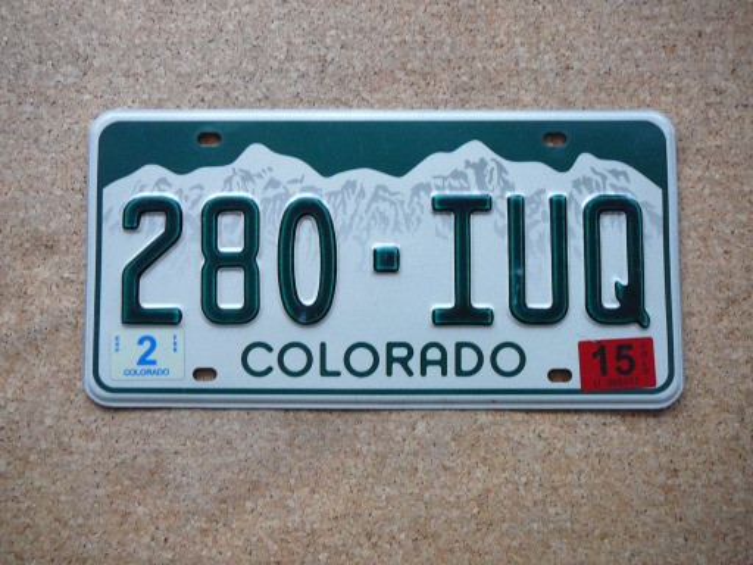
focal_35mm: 35
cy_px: 282
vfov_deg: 40.7
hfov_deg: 52.6
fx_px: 761
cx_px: 376
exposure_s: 1/15
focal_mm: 5.2
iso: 200
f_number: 2.8
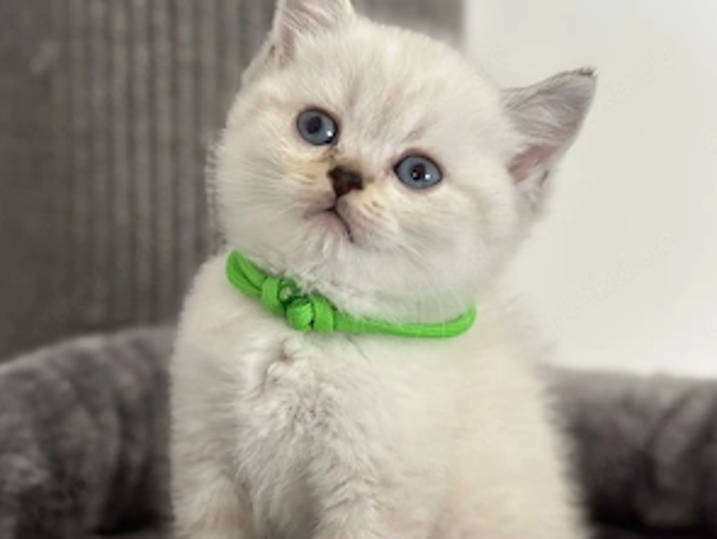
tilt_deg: -7.4
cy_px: 320
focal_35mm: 65
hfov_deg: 29.8
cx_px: 357
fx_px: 1348
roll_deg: -1.8
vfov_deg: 22.6
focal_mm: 6.86
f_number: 1.78
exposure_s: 1/60
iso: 200
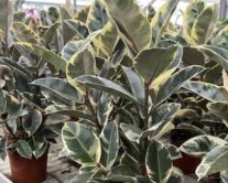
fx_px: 331
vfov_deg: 30.6
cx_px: 146
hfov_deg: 37.7
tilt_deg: -17.4
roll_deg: -2.5
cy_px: 122
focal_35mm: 49
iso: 64
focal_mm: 4.2
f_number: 1.6
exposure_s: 1/100
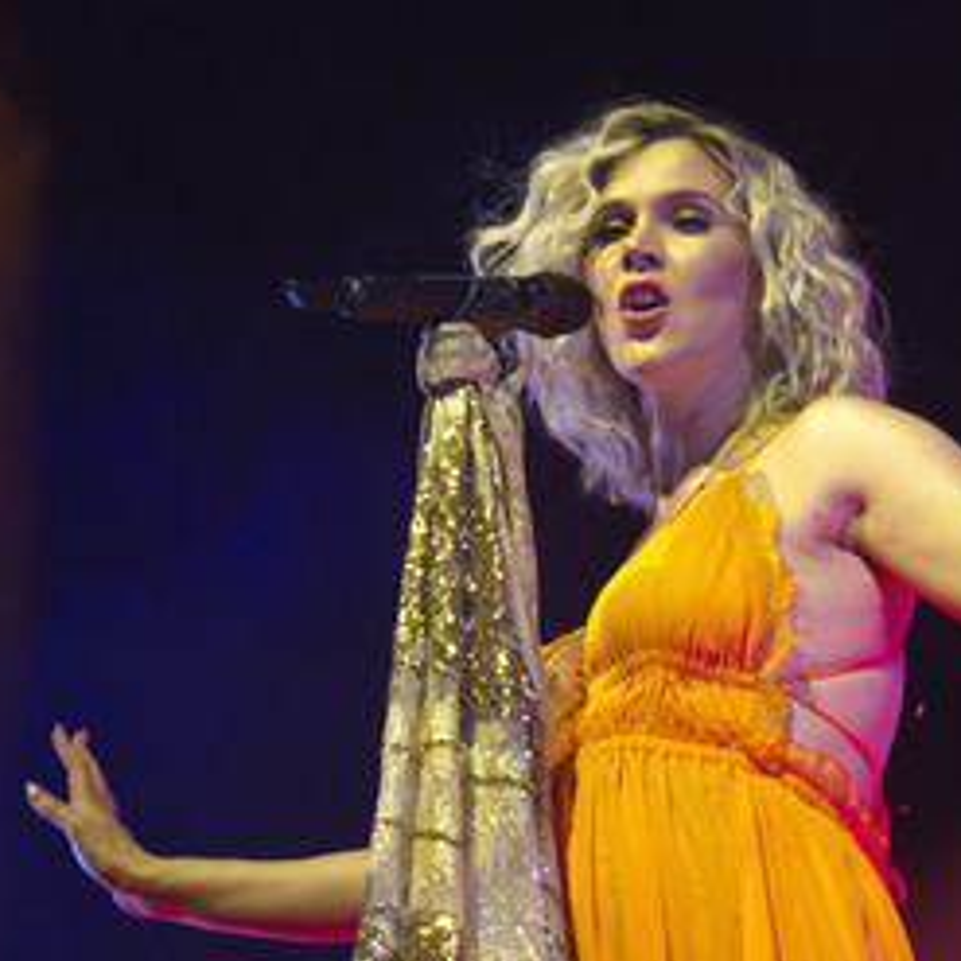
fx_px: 3989
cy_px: 580
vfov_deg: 13.7
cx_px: 648
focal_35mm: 127
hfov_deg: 13.7
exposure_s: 1/160
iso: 1600
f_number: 2.8
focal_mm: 82
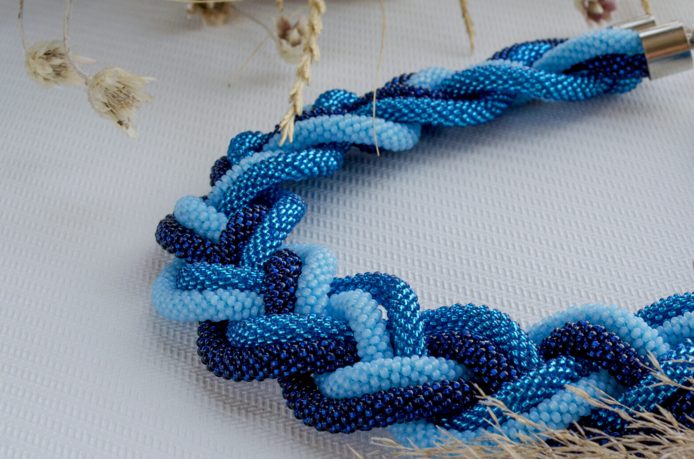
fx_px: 1520
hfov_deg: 25.3
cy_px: 308
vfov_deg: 17.2
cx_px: 556
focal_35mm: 79
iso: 400
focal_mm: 32
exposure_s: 1/40
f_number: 8
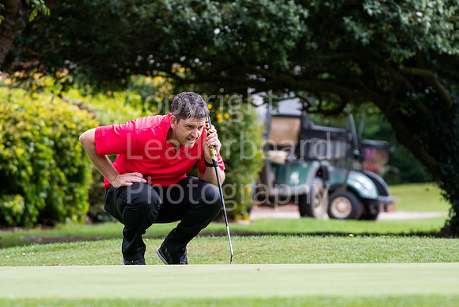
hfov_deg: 5.1
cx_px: 230
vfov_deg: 3.4
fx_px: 5165
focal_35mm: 405
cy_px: 154
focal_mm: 270
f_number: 5.6
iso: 1250
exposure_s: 1/1250
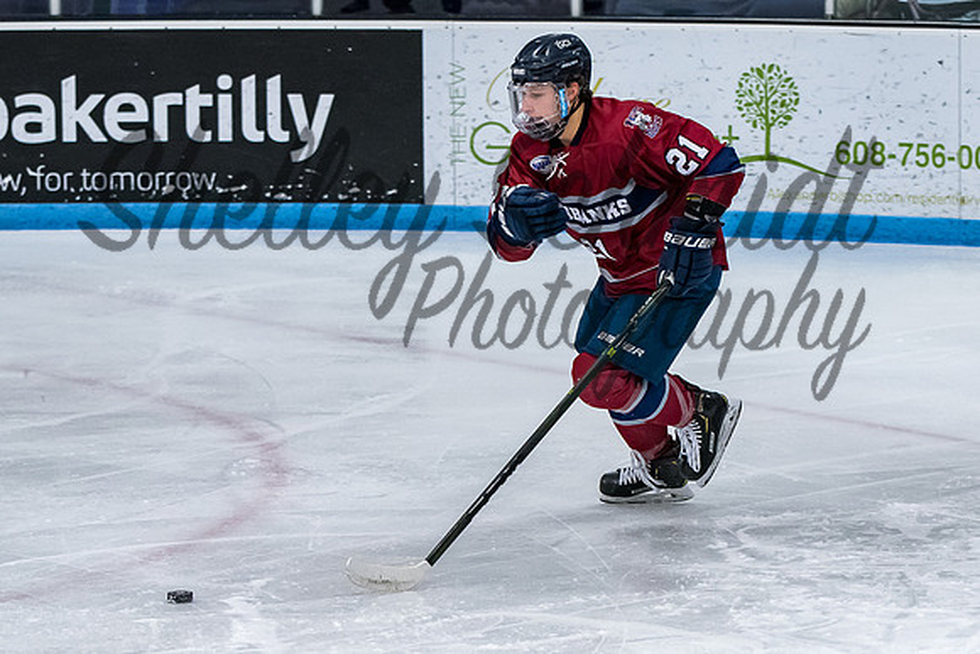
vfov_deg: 6.2
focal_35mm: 223
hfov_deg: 9.2
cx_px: 582
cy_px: 407
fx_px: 6080
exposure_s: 1/800
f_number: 3.5
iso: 2500
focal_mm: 102
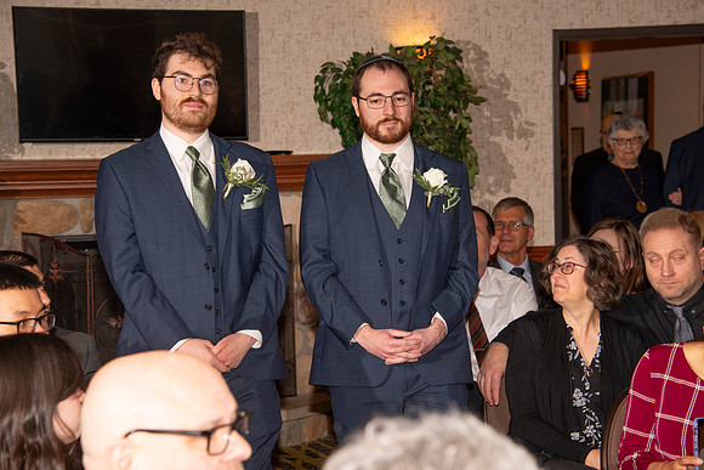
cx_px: 352
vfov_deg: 12.2
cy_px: 235
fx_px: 2191
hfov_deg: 18.3
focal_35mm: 112
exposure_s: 1/160
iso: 1000
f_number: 8
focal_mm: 112
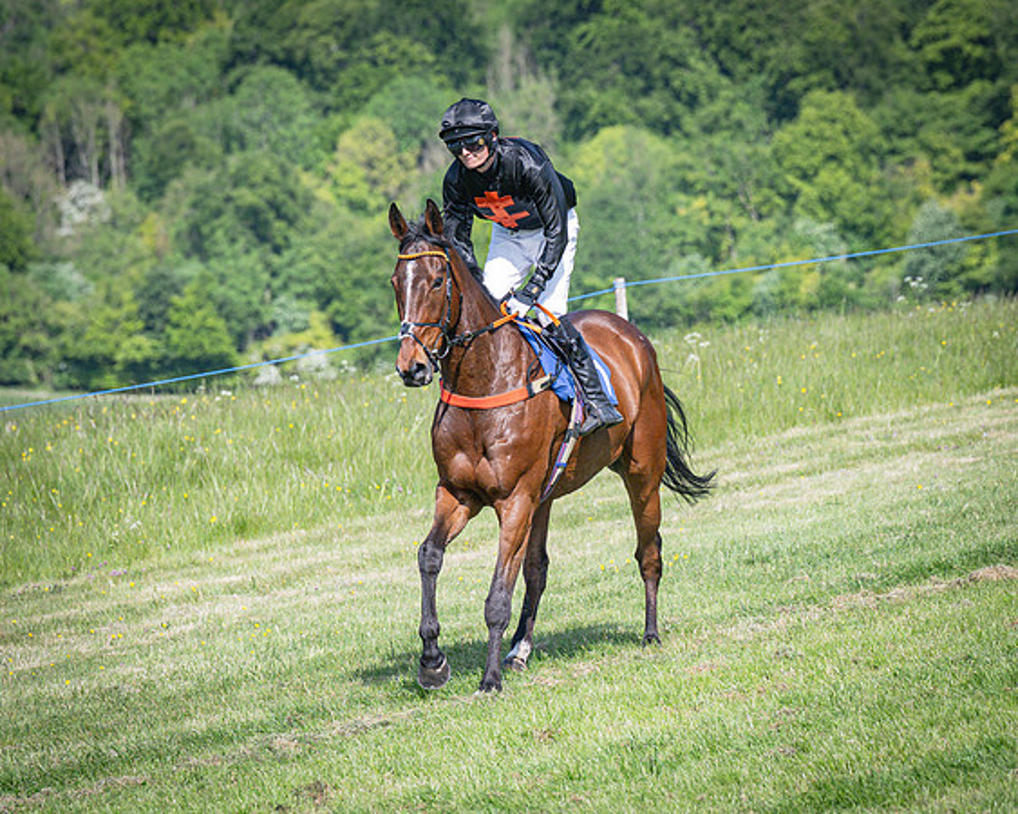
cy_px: 426
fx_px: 7960
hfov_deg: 7.3
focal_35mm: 264
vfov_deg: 5.9
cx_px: 440
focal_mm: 125
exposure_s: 1/3200
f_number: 4
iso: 400
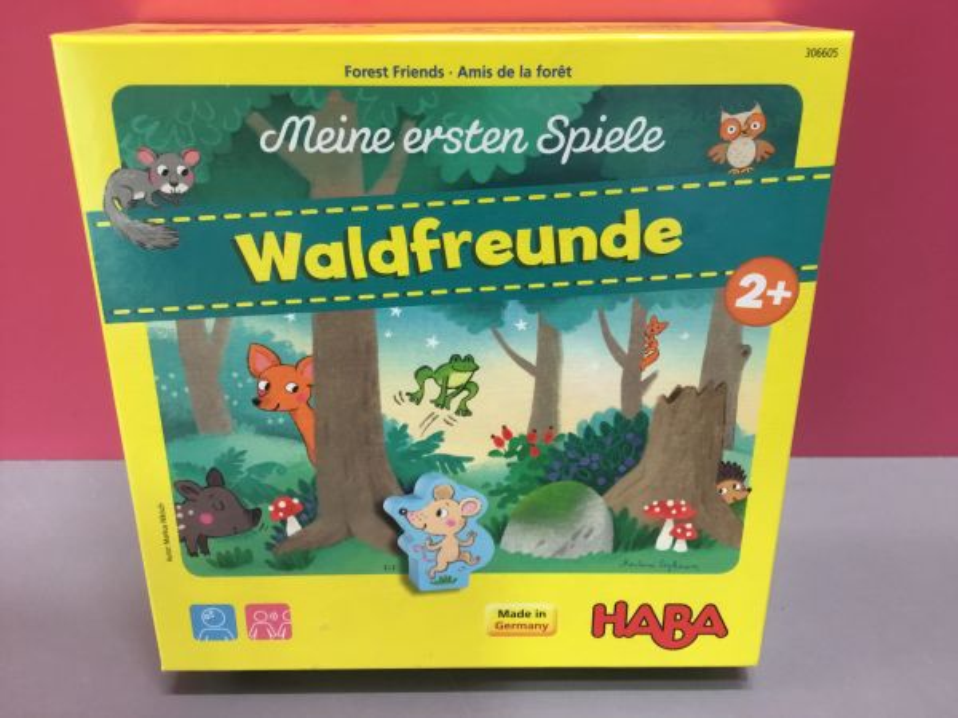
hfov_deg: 58.4
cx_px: 479
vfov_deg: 45.4
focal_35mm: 31
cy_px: 359
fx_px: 858
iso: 125
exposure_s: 1/33
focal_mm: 3.3
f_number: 2.4
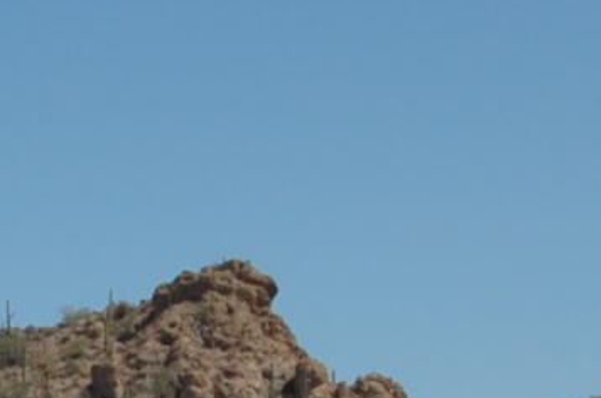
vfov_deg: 5.4
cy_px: 752
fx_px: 4116
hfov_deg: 8.2
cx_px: -285
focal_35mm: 247
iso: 200
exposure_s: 1/80
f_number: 18
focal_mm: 26
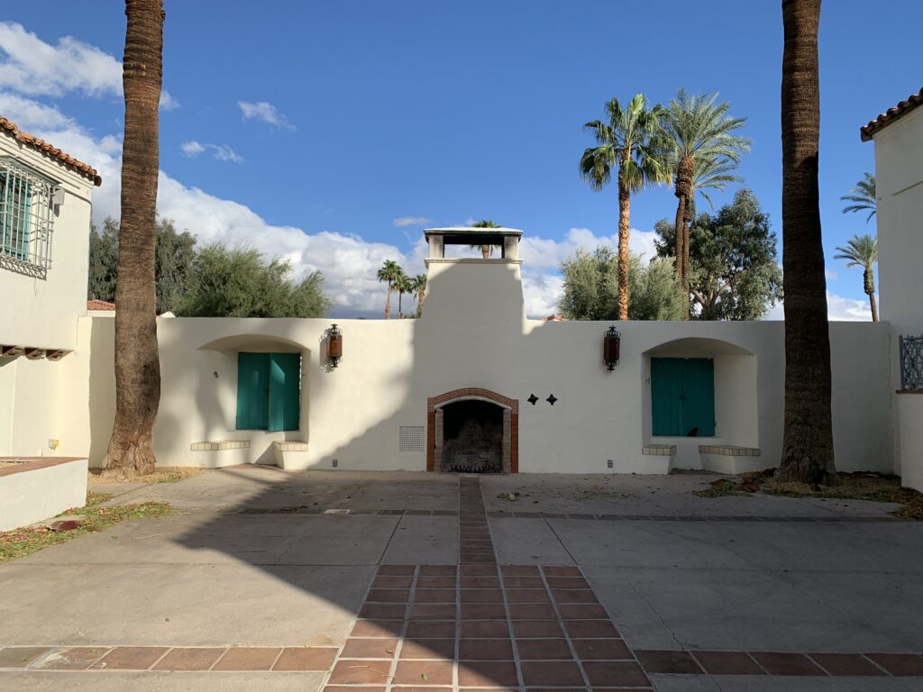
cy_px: 346
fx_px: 693
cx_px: 462
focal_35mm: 26
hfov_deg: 67.3
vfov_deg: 53.1
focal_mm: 4.25
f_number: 1.8
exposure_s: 1/2421
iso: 25
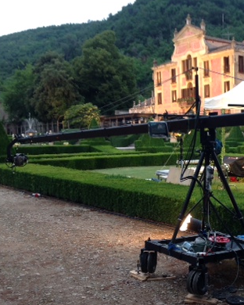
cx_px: 202
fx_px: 506
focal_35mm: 56
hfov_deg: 26.5
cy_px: 163
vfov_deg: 33.6
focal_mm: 4.28
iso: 64
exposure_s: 1/24
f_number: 2.4
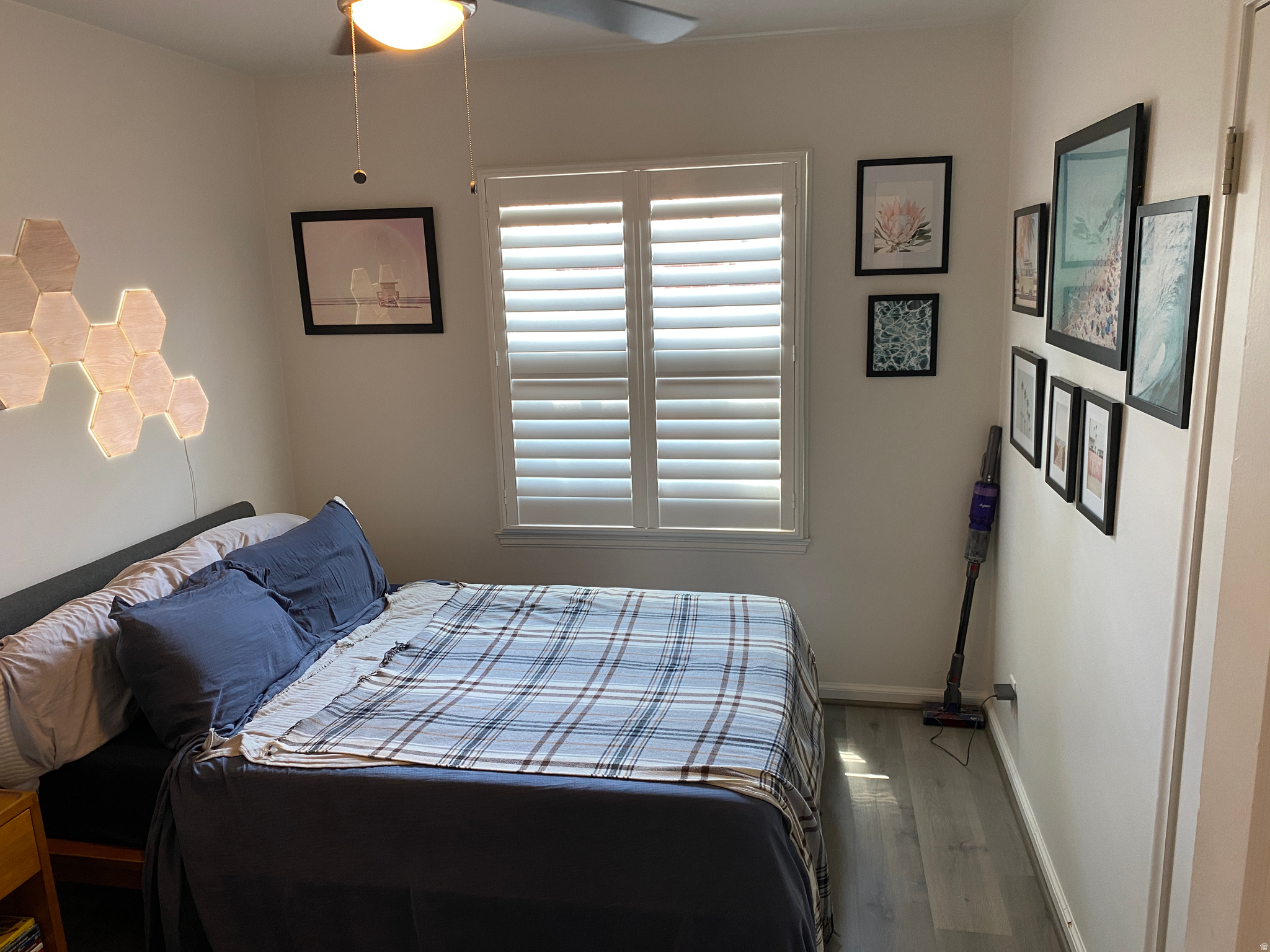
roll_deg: +2.8
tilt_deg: -12.1
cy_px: 476
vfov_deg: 53.1
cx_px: 635
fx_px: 954
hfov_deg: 67.3
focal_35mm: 26
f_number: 1.8
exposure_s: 1/60
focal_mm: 4.25
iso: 80
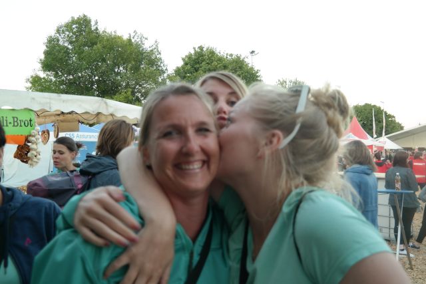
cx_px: 213
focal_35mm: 33
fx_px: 391
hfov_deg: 57.2
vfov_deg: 40.0
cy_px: 142
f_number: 4
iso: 400
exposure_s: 1/40
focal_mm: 22
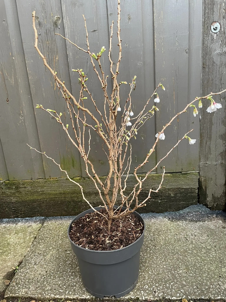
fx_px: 226
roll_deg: +4.0
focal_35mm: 26
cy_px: 151
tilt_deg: -16.4
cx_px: 113
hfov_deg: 53.1
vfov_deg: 67.3
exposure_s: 1/88
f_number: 1.6
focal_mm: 4.2
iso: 125
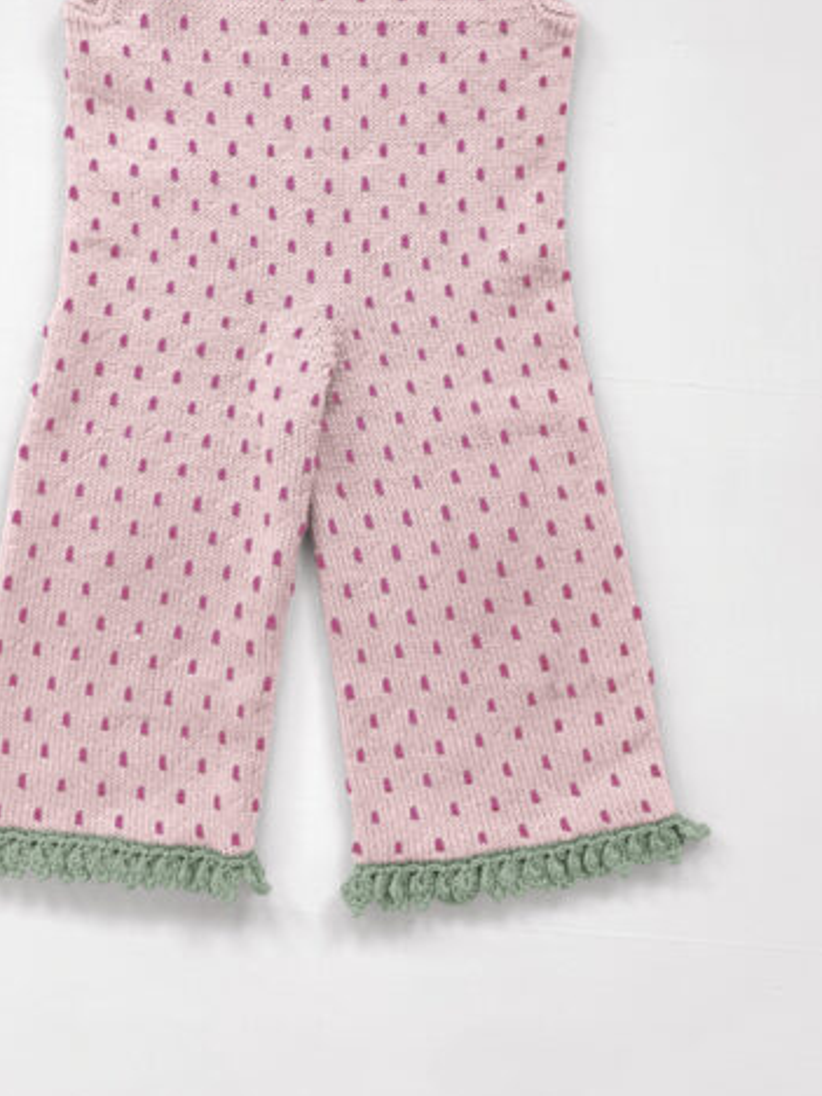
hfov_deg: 35.1
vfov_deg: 44.4
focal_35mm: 41
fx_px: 1298
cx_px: 342
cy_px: 283
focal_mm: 6.76
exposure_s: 1/121
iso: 80
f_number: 1.78
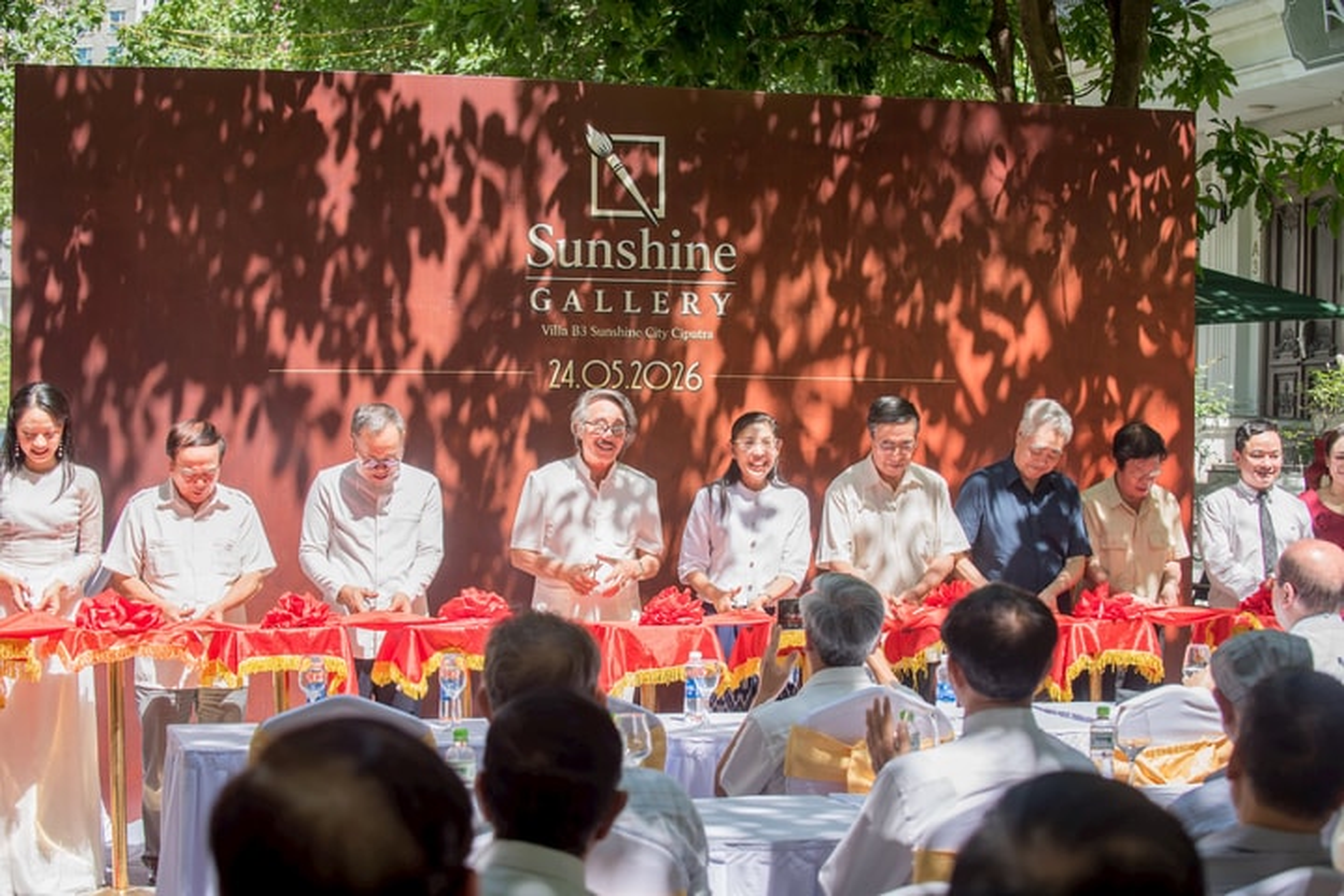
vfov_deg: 19.5
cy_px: 448
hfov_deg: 28.8
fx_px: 2613
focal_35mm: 70
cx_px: 672
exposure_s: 1/320
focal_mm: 70
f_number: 4
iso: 200
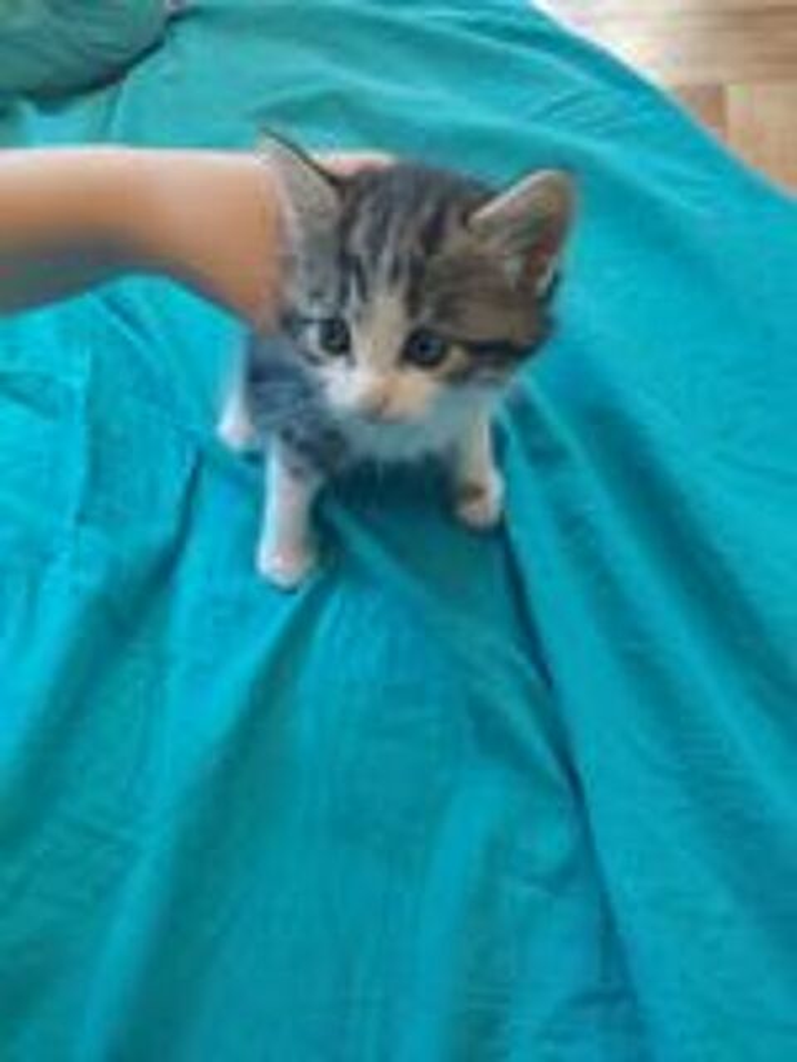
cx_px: 398
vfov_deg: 71.6
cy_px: 531
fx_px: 737
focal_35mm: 24
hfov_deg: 56.8
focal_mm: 5.25
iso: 2019
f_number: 1.75
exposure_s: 1/100
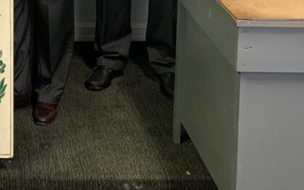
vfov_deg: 13.8
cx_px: -35
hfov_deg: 23.1
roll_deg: -1.0
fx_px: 696
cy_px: -157
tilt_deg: -5.6
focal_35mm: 84
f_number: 1.8
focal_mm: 4.25
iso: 320
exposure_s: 1/40
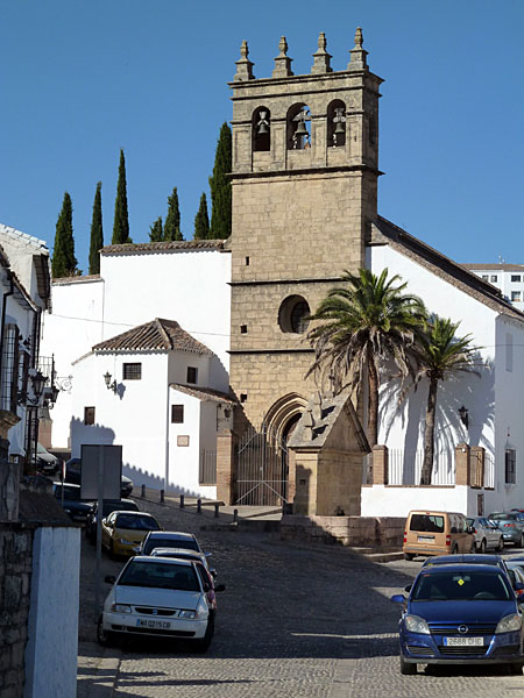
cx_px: 262
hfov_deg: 15.4
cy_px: 349
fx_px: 1938
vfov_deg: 20.4
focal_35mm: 96
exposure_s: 1/640
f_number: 5.6
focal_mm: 15.8
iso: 125
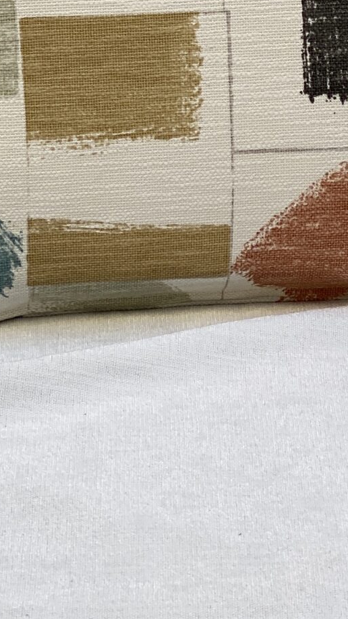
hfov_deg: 7.7
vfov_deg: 13.3
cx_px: 206
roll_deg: +1.0
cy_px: -96
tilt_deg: -18.3
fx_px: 2593
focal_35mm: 158
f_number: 2
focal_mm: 6
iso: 20
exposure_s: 1/280
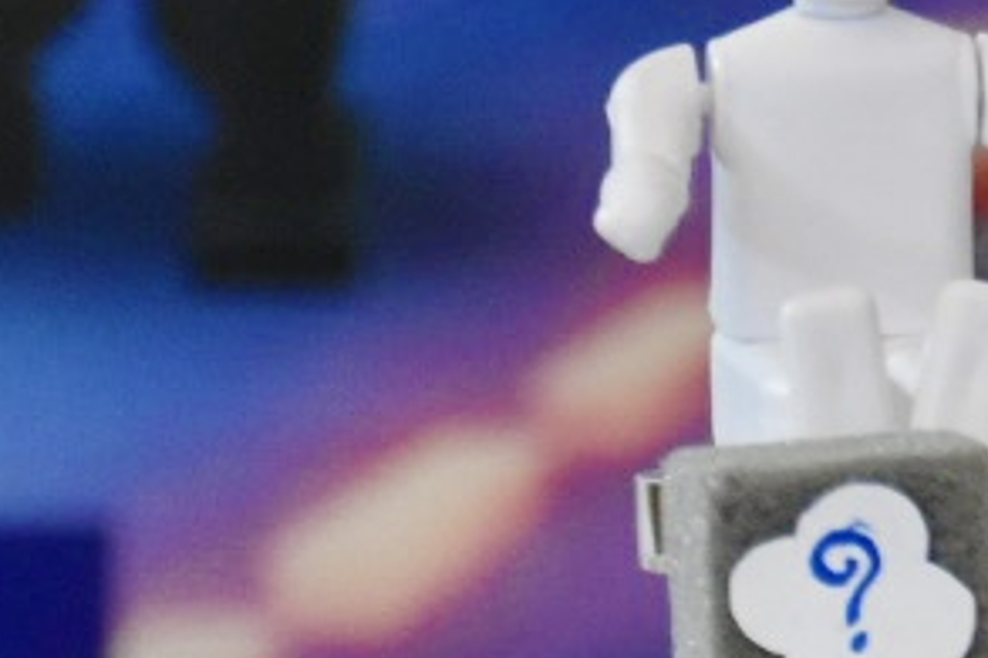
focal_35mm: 432
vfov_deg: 3.2
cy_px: 240
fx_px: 11849
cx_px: 2276
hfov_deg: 4.7
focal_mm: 52
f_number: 4.8
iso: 3200
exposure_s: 1/320
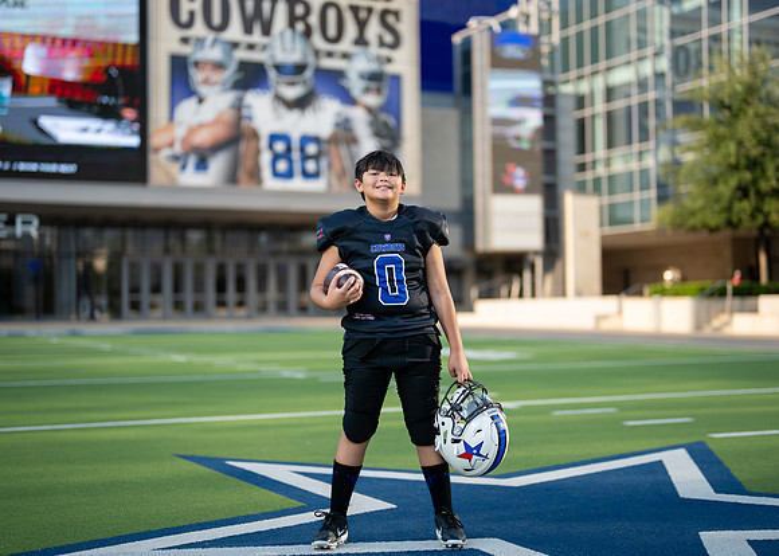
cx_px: 394
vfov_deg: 25.1
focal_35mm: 56
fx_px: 1248
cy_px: 273
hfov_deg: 34.7
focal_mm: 50
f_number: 1.2
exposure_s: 1/3200
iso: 100
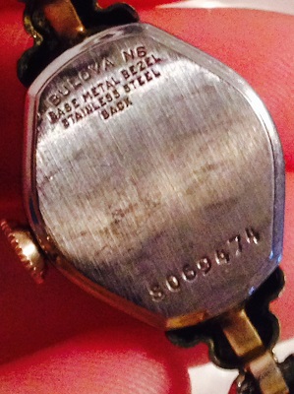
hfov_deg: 42.9
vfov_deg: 55.4
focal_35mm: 33
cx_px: 147
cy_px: 197
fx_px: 375
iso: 320
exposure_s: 1/20
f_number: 2.4
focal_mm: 4.12
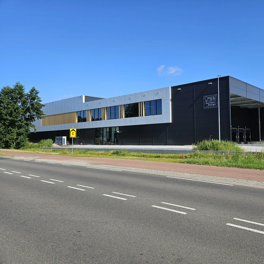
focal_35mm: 28
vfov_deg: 57.3
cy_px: 130
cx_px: 181
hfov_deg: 55.8
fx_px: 242
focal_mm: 5.4
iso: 25
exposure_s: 1/1844
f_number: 1.8
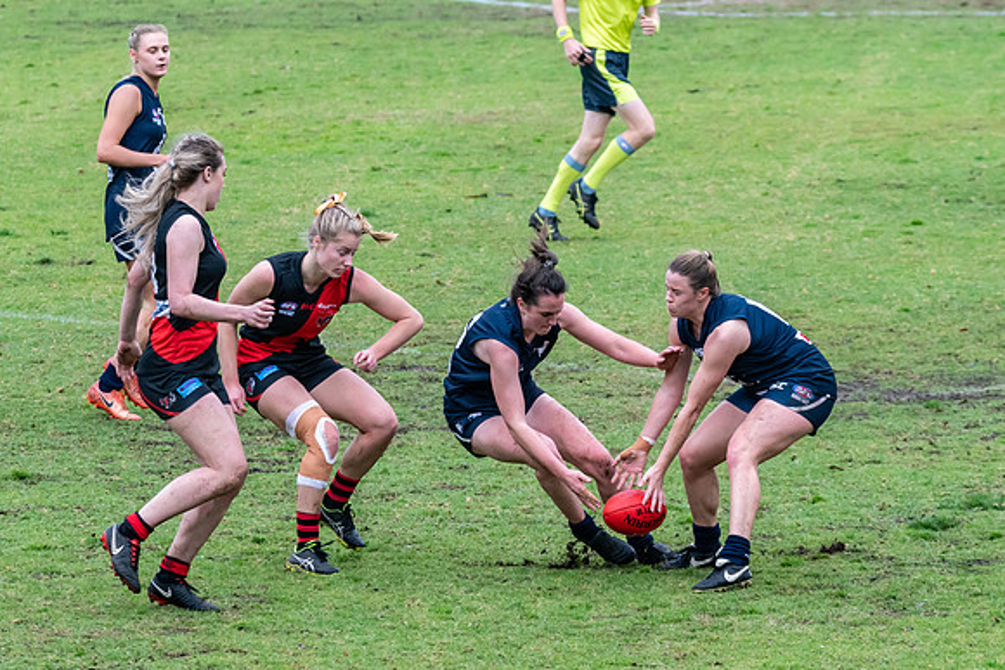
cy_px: 406
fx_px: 9647
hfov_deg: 6.0
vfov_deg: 4.0
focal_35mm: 345
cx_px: 396
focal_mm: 190
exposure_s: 1/2000
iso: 1250
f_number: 7.1
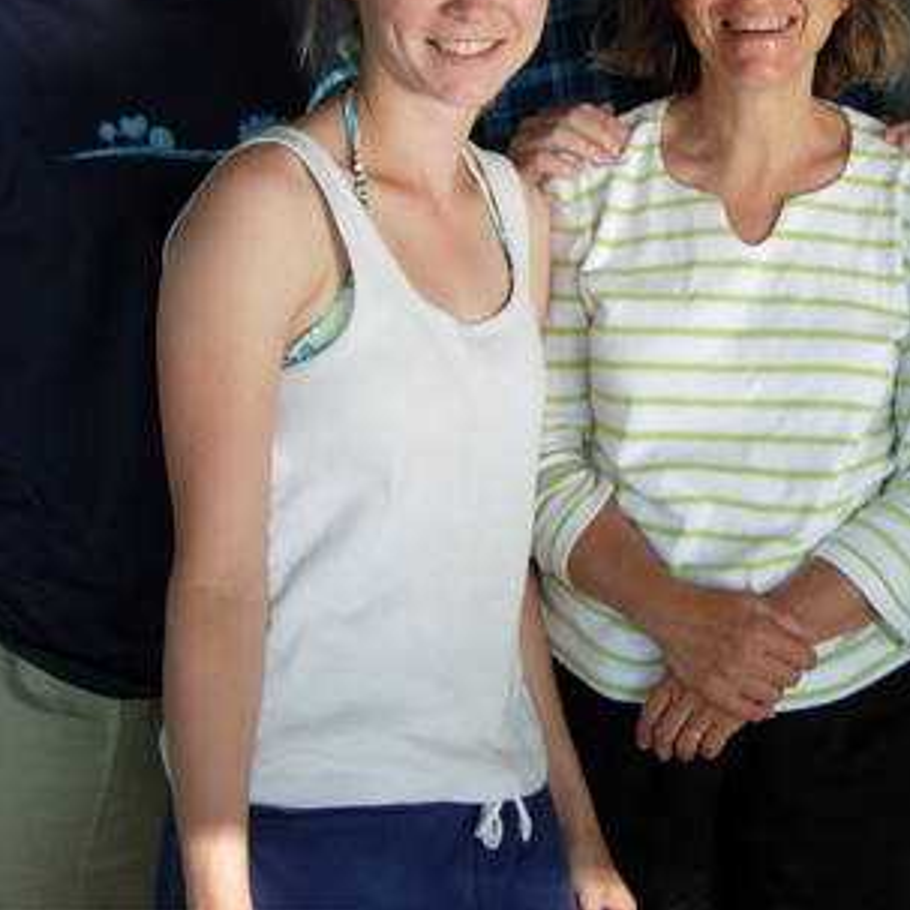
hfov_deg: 23.6
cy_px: 192
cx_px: 838
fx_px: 2112
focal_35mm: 71
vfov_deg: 24.0
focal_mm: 7.8
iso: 64
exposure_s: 1/71.8
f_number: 2.8
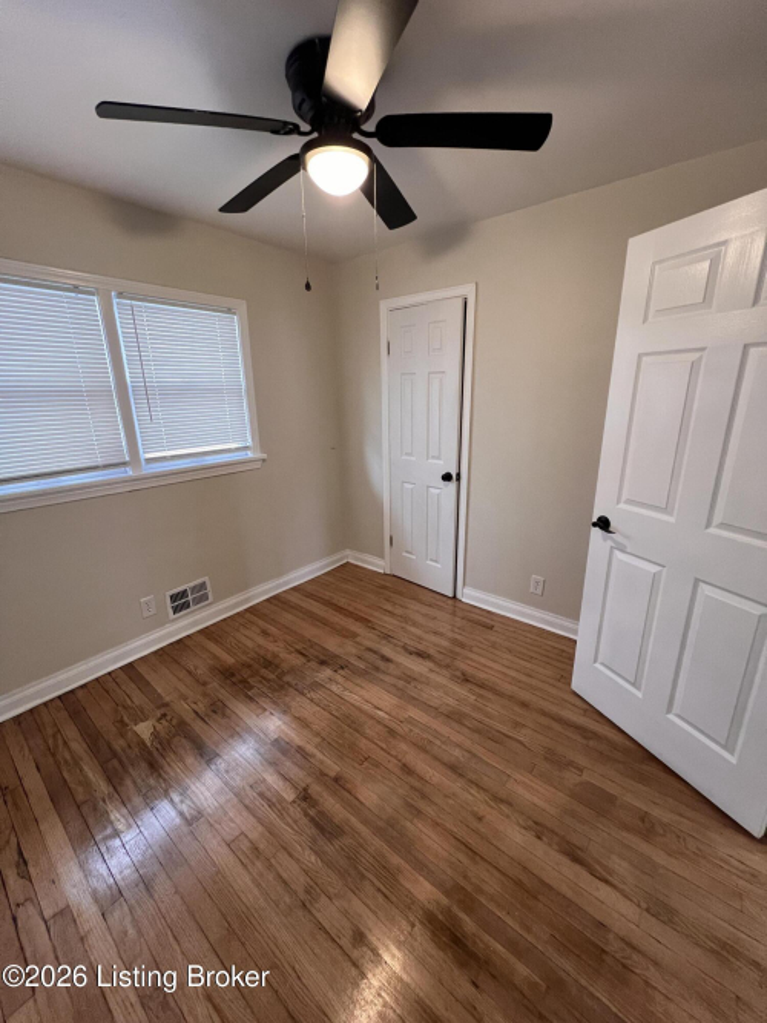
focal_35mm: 13
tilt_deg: -16.1
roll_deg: +0.8
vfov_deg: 106.2
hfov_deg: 89.9
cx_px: 384
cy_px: 512
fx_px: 384
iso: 320
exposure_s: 1/60
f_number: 1.8
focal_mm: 1.57
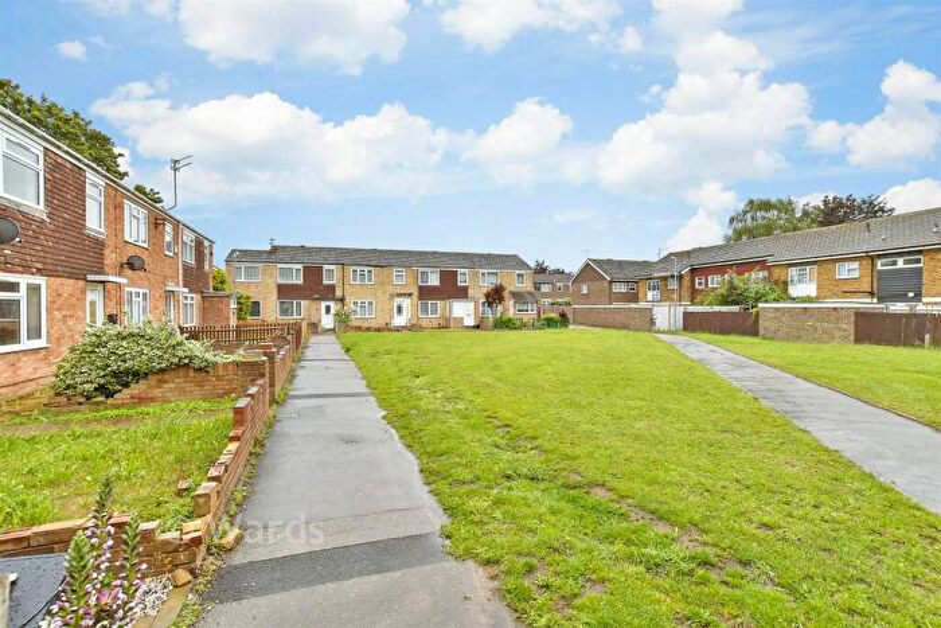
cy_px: 314
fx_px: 392
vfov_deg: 77.4
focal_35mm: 15
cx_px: 470
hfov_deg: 100.4
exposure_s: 1/320
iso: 500
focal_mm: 10
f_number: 9
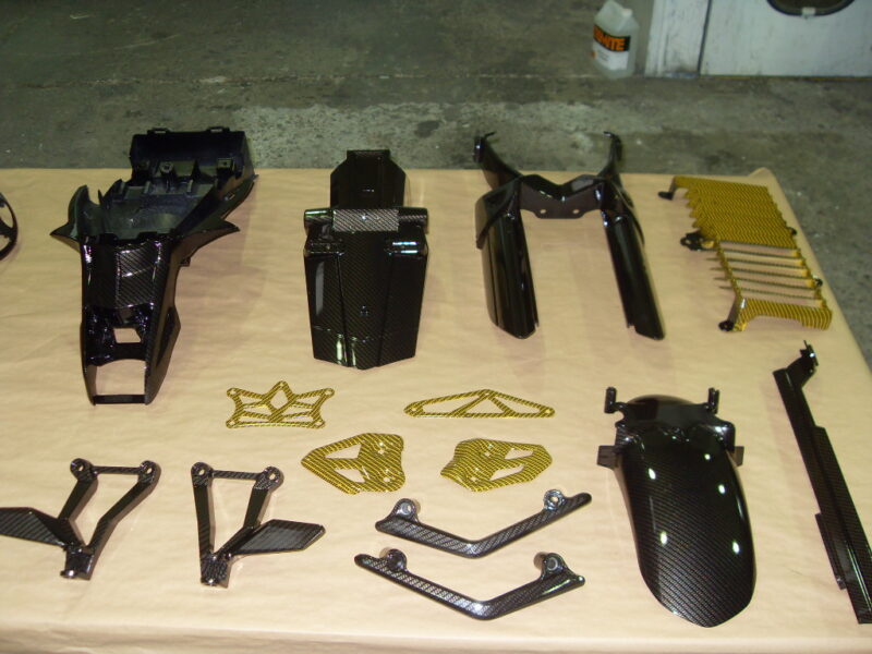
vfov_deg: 40.7
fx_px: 882
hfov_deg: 52.6
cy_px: 327
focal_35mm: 35
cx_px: 436
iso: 100
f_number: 2.8
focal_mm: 6.3
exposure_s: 1/45
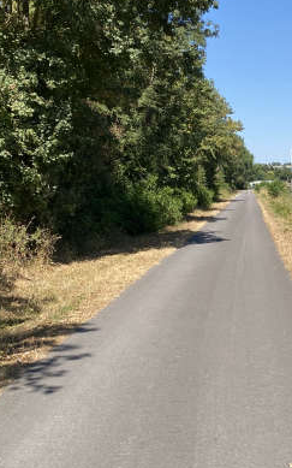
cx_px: 293
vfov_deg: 39.5
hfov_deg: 24.2
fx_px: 650
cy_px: 211
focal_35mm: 51
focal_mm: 4.25
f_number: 1.8
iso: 32
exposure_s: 1/2141
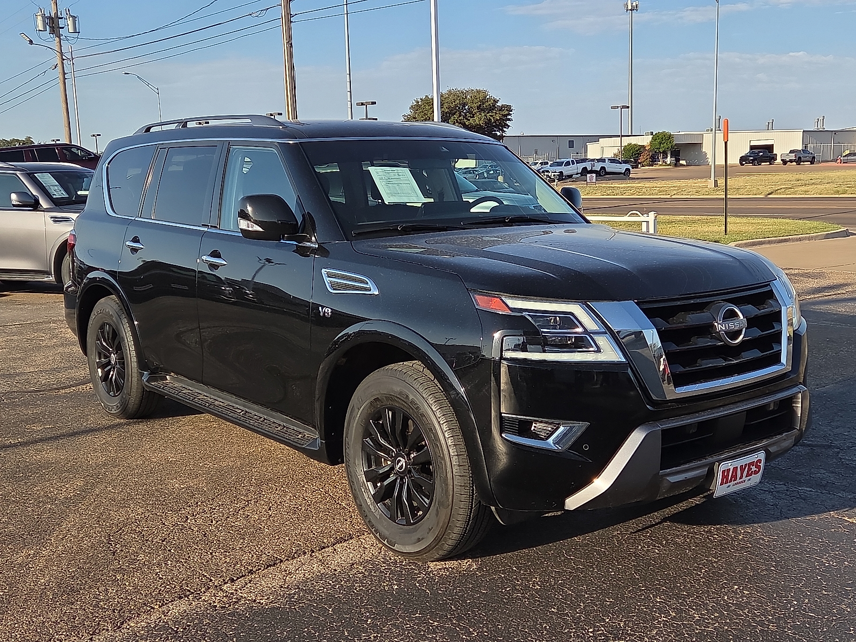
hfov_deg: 47.9
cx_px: 428
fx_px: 964
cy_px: 321
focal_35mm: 39
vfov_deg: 36.8
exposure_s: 1/1000
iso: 25
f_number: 1.8
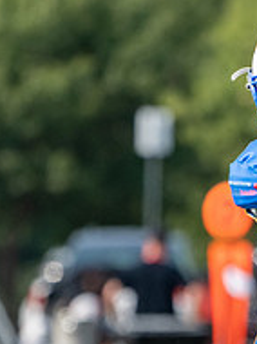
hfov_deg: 1.0
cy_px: 471
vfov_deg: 1.4
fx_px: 14336
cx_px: 393
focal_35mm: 1445
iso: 500
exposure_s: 1/2500
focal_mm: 294
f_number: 5.6
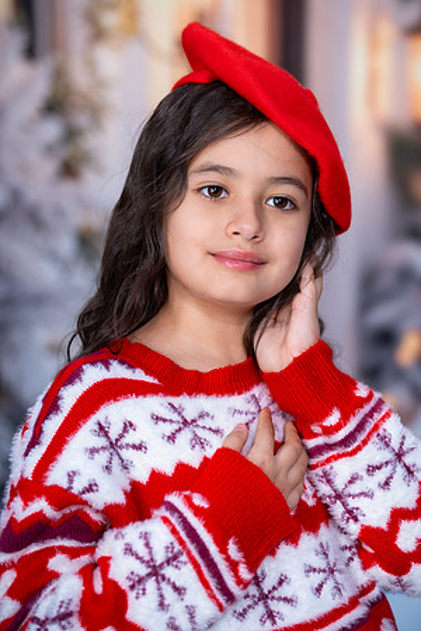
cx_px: 210
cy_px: 316
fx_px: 1912
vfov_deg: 18.8
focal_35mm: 109
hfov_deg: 12.6
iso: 320
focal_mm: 109
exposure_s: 1/160
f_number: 3.5
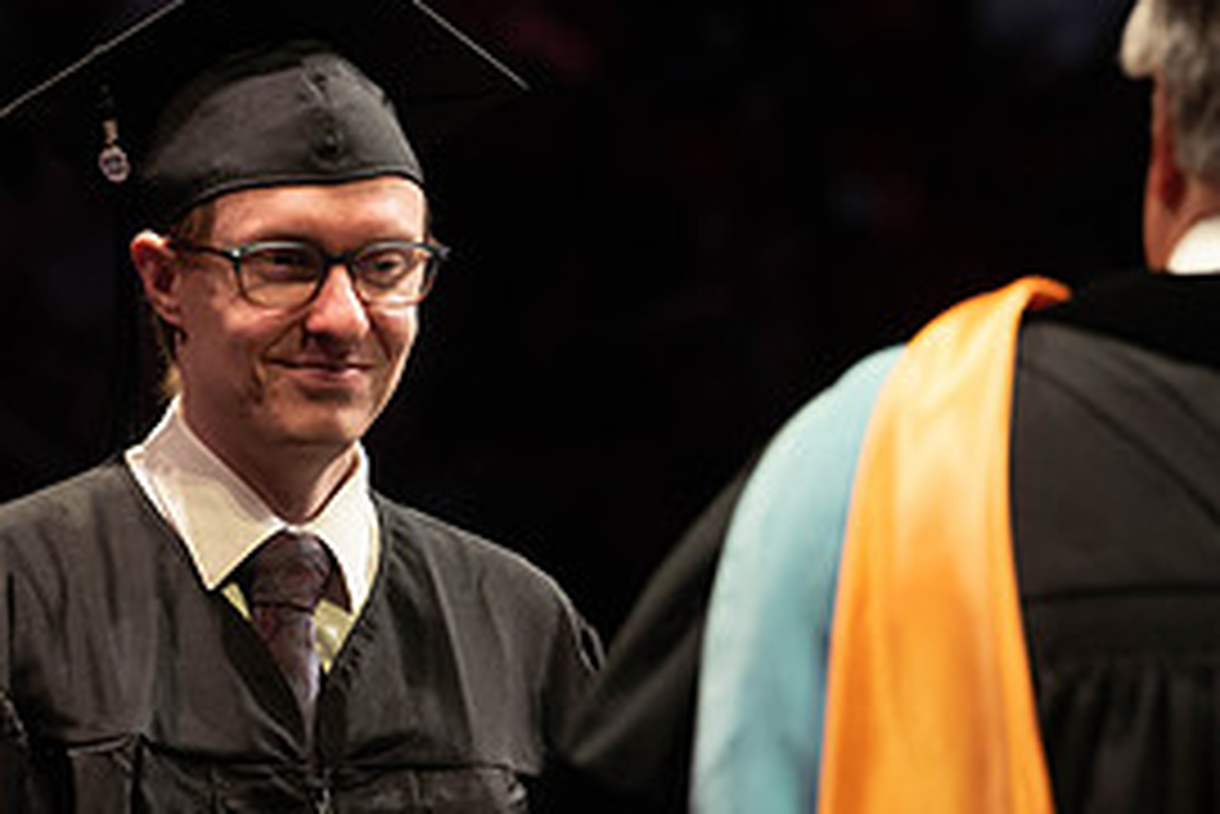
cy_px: 462
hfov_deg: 5.1
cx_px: 583
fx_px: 13630
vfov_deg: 3.4
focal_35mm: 402
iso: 1600
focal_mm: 170
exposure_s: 1/320
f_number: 4.5
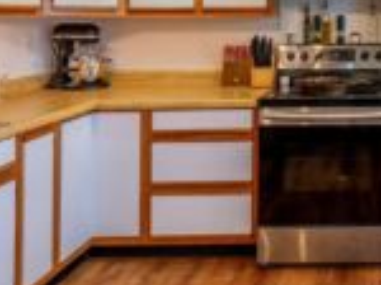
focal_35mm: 36
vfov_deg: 38.6
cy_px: 73
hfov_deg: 41.3
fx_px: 396
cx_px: 417
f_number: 8
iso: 320
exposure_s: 1/25
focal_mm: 14
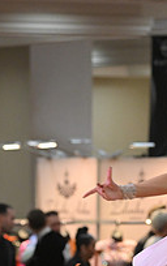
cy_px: 346
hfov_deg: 2.8
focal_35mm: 478
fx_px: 3471
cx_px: 198
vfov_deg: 4.4
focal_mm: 165
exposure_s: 1/400
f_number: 5.6
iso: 3200
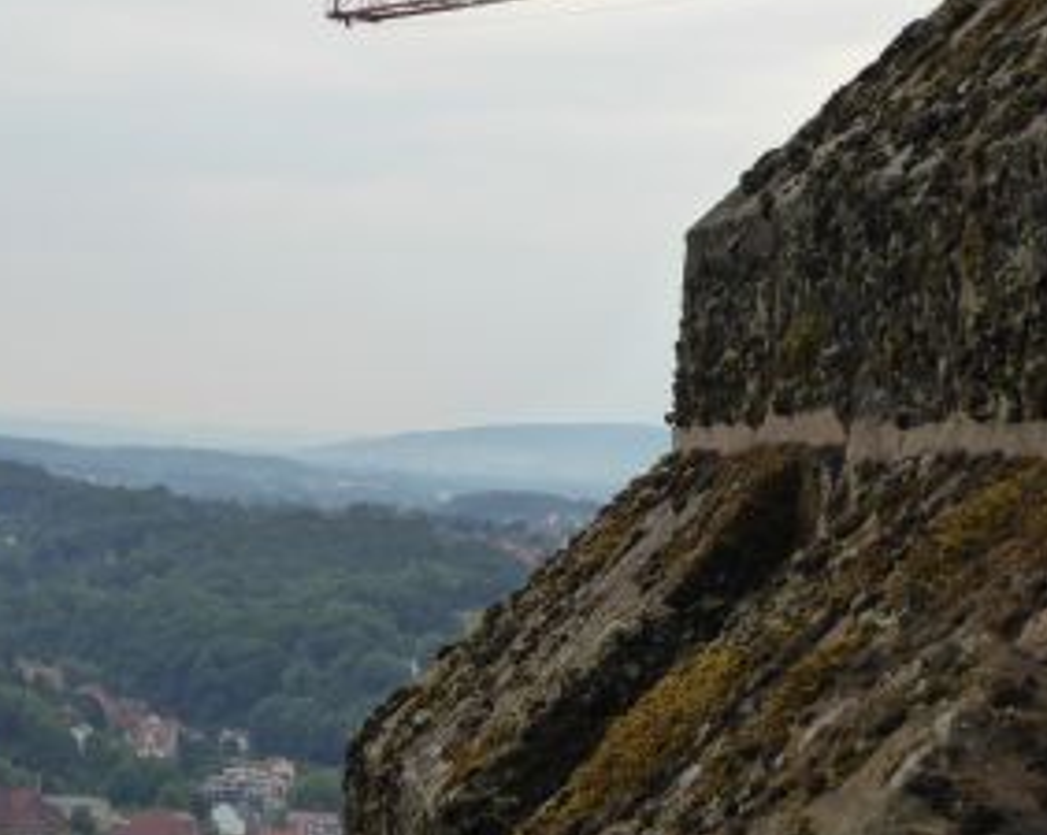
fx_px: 3467
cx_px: 15
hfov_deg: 16.8
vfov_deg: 13.7
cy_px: 508
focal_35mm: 112
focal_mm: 9
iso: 160
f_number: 4.1
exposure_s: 1/160
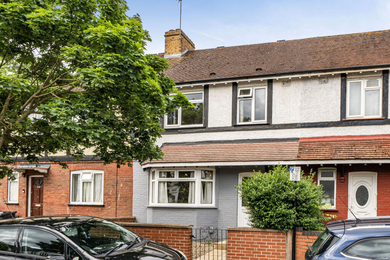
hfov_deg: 61.9
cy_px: 130
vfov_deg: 43.6
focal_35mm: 30
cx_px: 195
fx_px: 325
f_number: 8
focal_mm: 20
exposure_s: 1/100
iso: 100
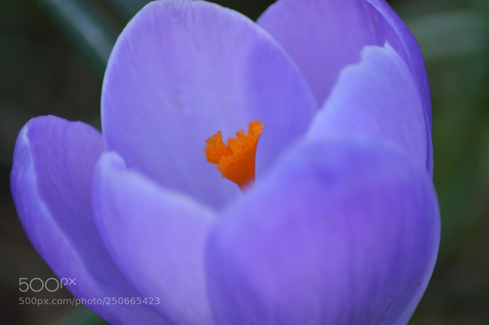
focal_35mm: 450
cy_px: 162
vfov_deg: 3.0
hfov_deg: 4.6
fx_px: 6107
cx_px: 244
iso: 500
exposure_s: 1/320
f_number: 5.6
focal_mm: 300
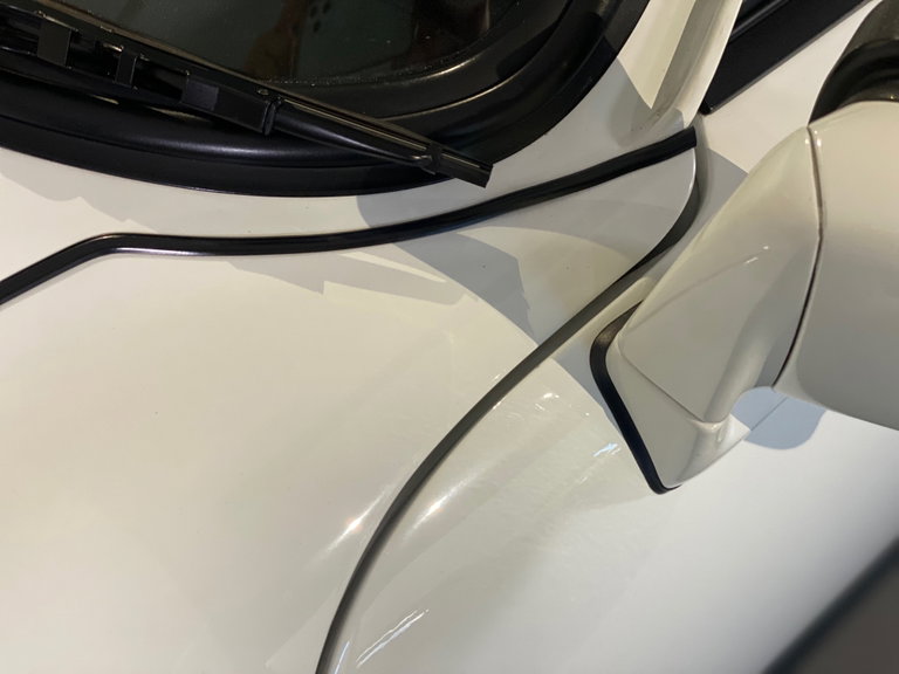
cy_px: 337
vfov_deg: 28.0
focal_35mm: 52
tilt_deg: -54.4
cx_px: 450
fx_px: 1350
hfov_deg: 36.8
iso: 250
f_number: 2
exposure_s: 1/63
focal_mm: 6
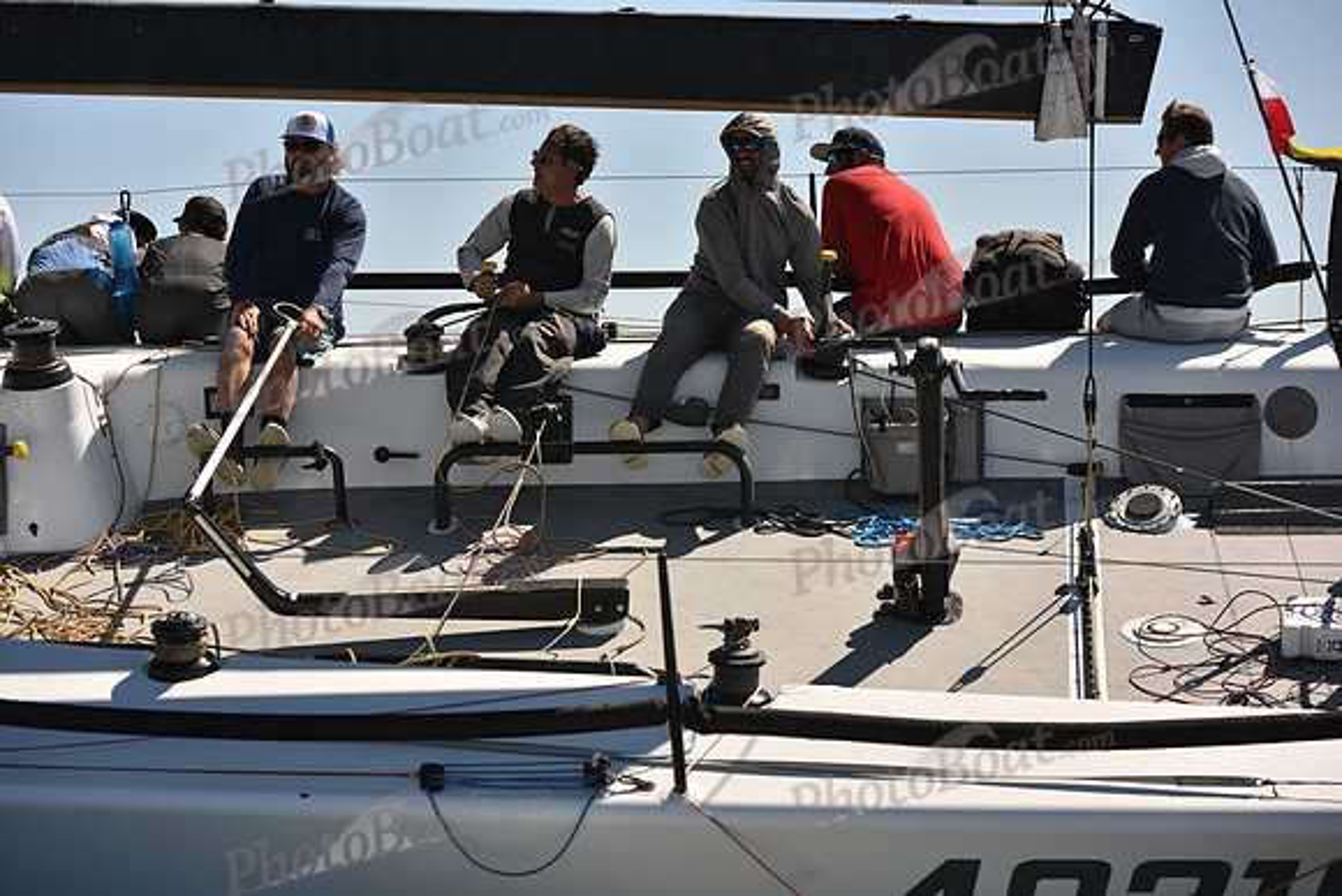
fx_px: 2610
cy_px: 448
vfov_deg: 19.5
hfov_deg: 28.8
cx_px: 671
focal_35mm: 70
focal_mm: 70
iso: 250
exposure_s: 1/1000
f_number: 5
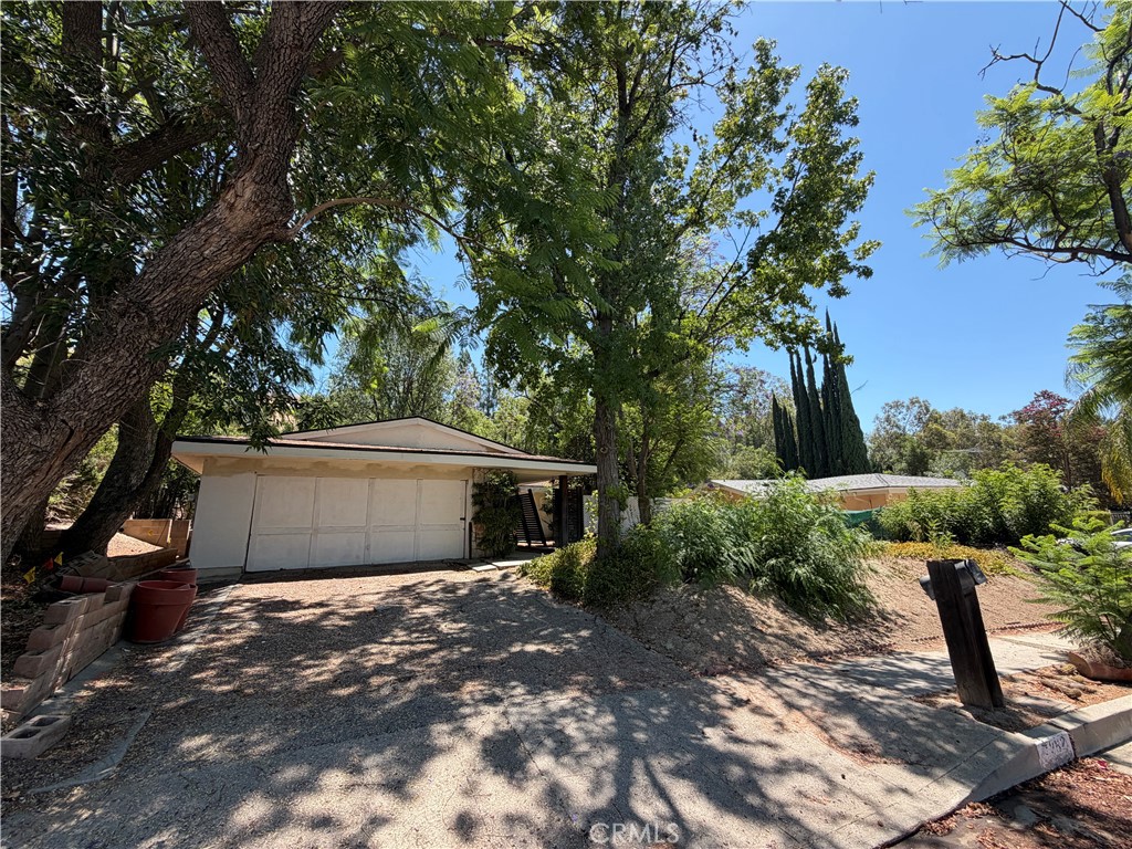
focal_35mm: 14
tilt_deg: +11.5
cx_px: 566
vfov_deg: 85.7
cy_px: 424
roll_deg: +1.5
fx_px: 458
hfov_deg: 102.1
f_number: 2.2
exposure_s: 1/545
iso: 40
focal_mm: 2.22
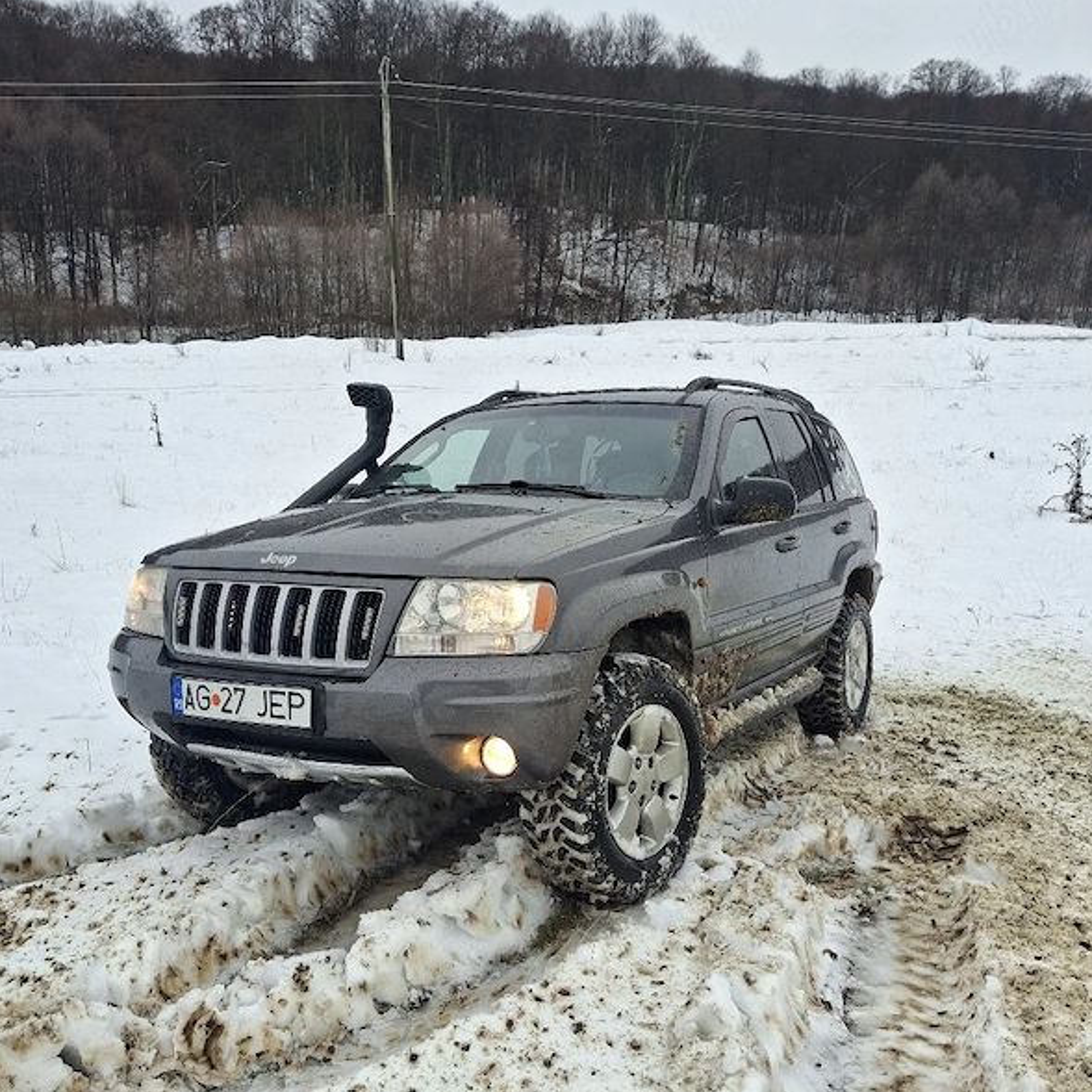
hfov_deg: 54.0
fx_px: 1071
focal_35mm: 30
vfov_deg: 53.9
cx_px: 541
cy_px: 617
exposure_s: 1/312
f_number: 1.8
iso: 25
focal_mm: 4.69
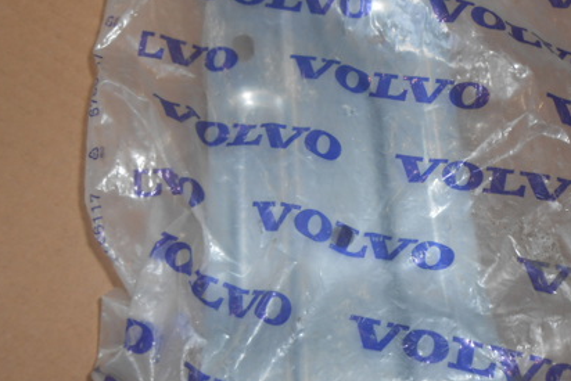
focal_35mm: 42
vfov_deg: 31.9
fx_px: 666
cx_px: 358
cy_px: 173
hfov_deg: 46.0
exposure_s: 1/30
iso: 80
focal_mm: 4.6
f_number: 3.5
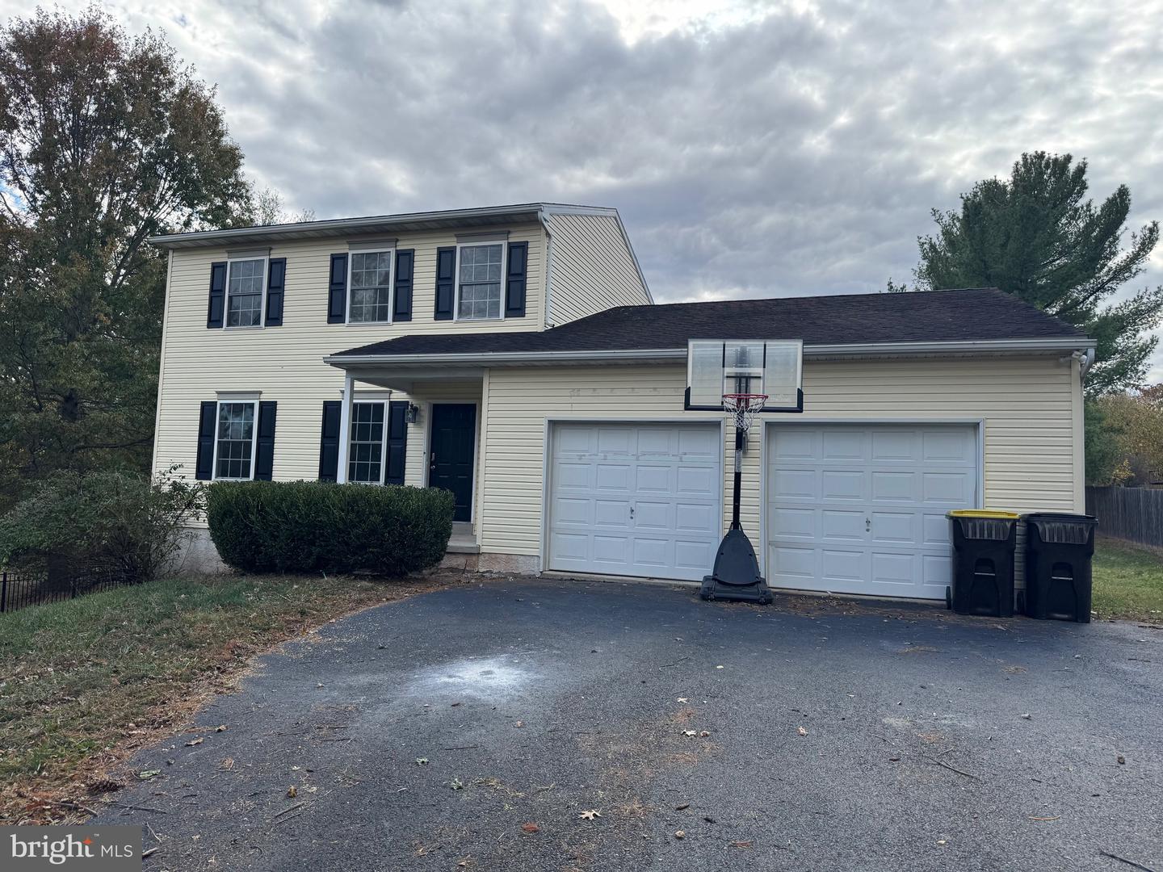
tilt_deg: +5.2
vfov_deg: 56.8
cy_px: 436
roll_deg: -2.3
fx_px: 806
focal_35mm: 24
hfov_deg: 71.6
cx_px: 582
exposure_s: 1/1980
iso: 80
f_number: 1.78
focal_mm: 6.76
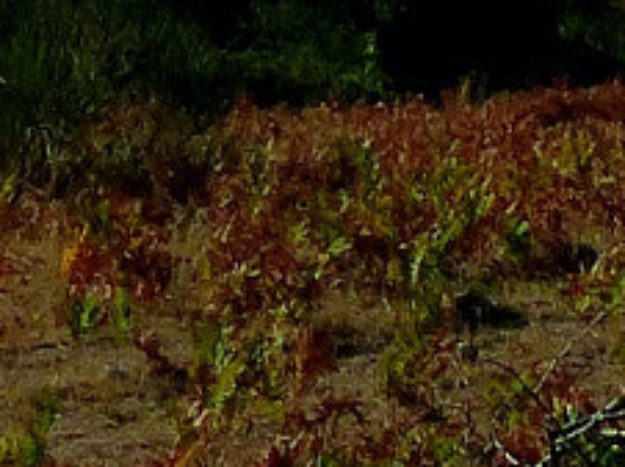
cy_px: -1116
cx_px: 227
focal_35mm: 177
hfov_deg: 11.2
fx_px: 3192
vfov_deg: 7.1
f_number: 4.5
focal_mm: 4.5
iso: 160
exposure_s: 1/1300
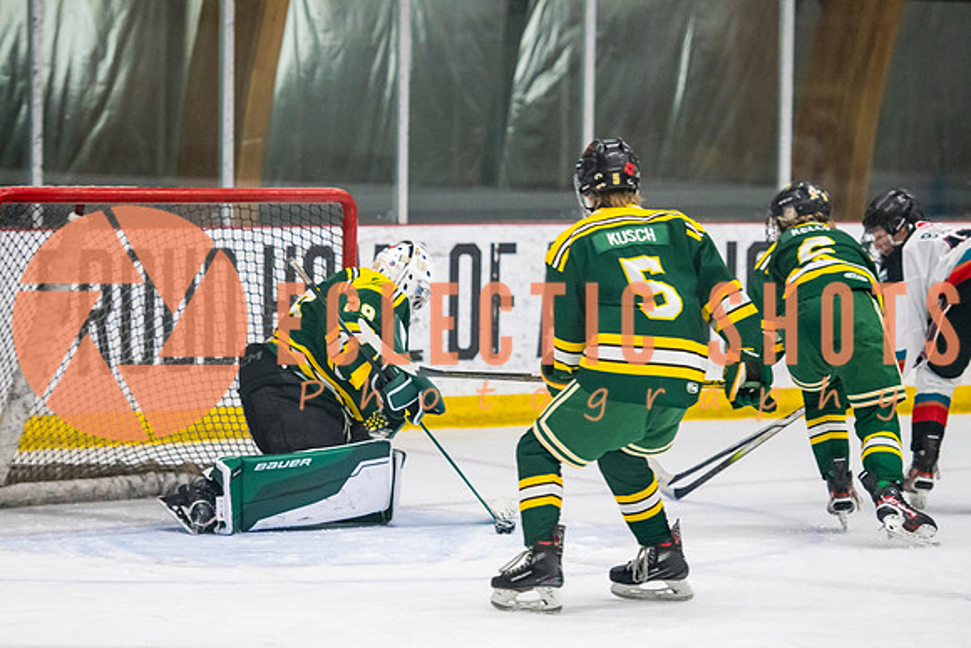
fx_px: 5117
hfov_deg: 10.8
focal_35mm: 190
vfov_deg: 7.2
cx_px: 388
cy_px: 370
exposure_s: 1/640
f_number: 3.2
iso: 2500
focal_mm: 135
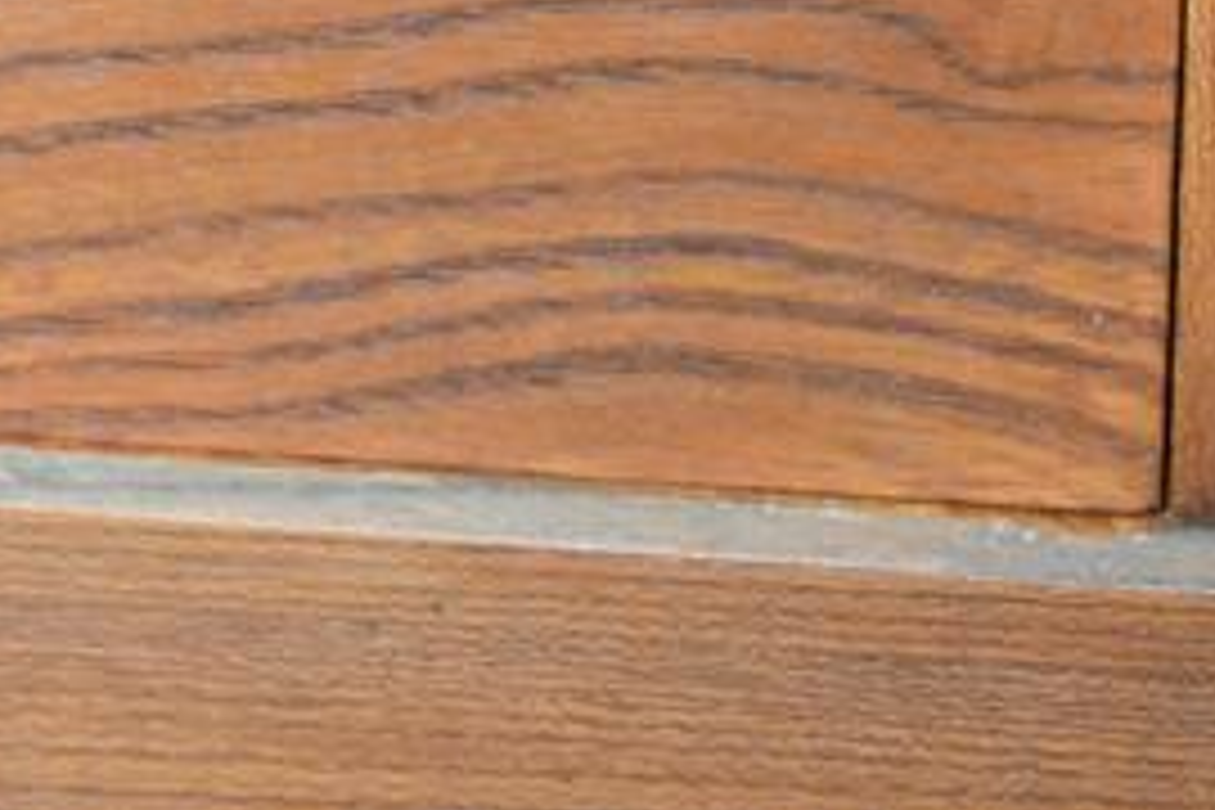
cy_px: -808
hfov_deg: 4.8
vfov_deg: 3.2
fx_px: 14208
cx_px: -914
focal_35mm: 421
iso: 5000
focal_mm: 105
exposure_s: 1/125
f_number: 4
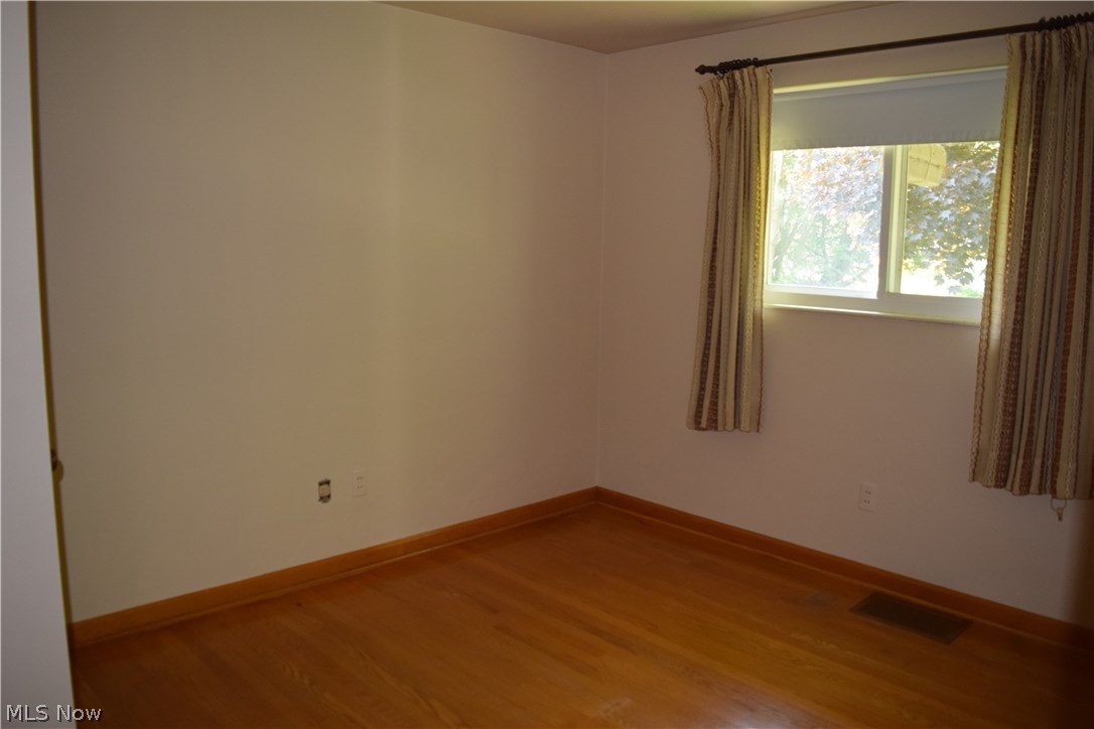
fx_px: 820
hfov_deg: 67.4
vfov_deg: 47.9
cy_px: 364
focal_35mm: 27
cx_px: 547
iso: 800
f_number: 3.5
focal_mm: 18
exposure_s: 1/60
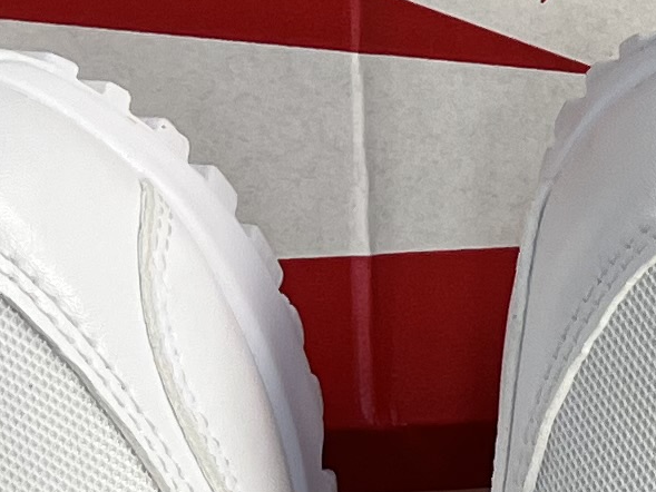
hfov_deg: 10.4
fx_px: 3374
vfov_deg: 8.3
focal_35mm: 178
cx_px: 1241
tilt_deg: -83.6
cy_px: 463
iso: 64
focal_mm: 5.1
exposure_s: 1/121
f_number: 1.6
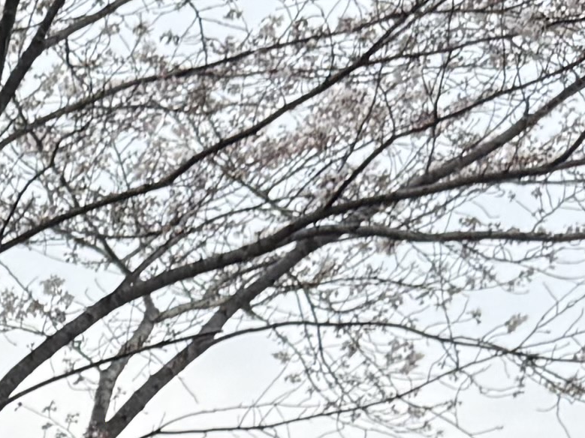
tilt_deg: +2.8
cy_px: 1000
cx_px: -1038
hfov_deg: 9.4
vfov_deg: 7.9
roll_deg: +0.3
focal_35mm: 176
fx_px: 2974
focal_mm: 6.76
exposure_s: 1/2611
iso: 80
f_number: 1.78
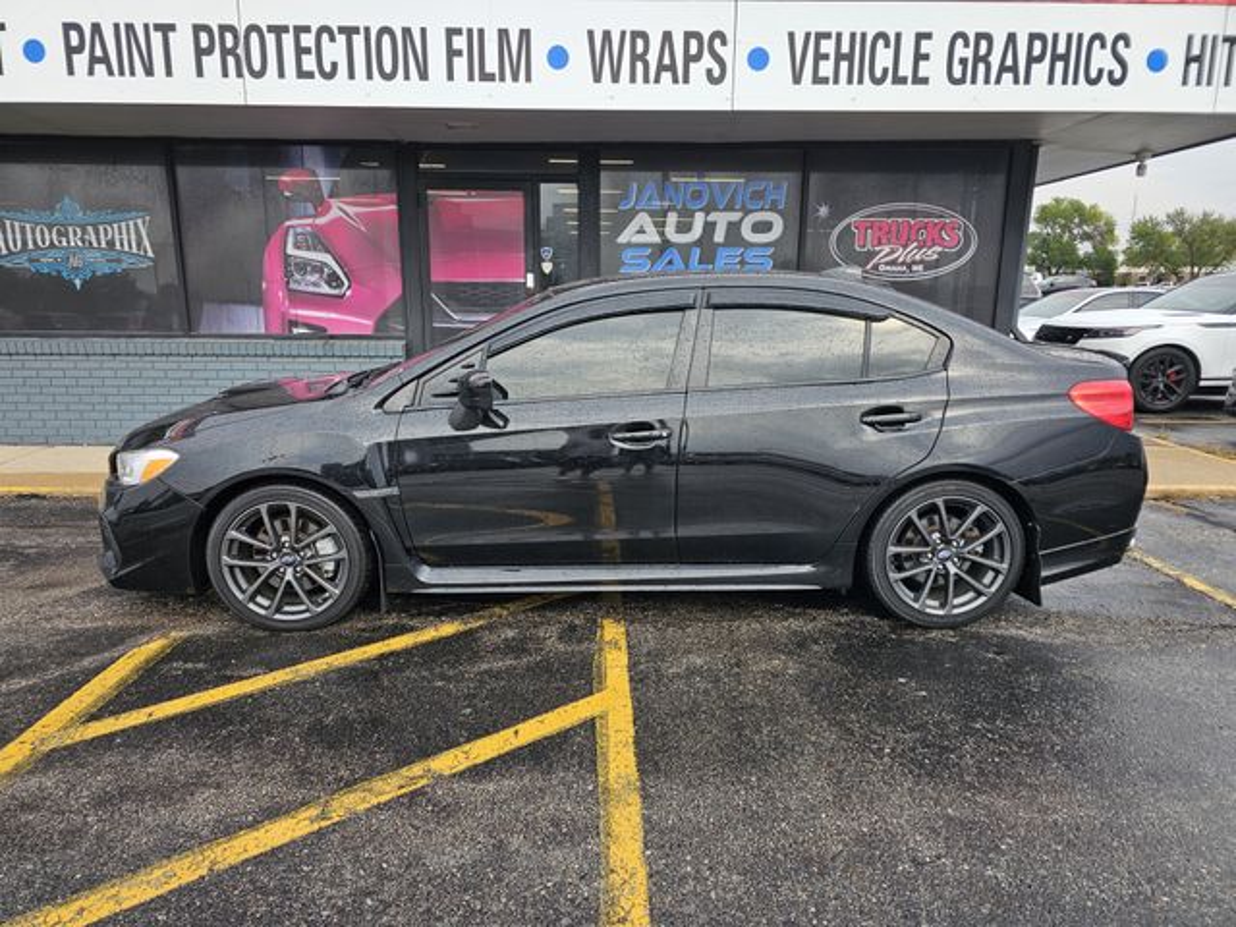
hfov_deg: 73.9
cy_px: 464
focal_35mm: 23
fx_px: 821
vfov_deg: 58.9
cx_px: 618
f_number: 1.7
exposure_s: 1/189
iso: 10
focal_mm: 6.3
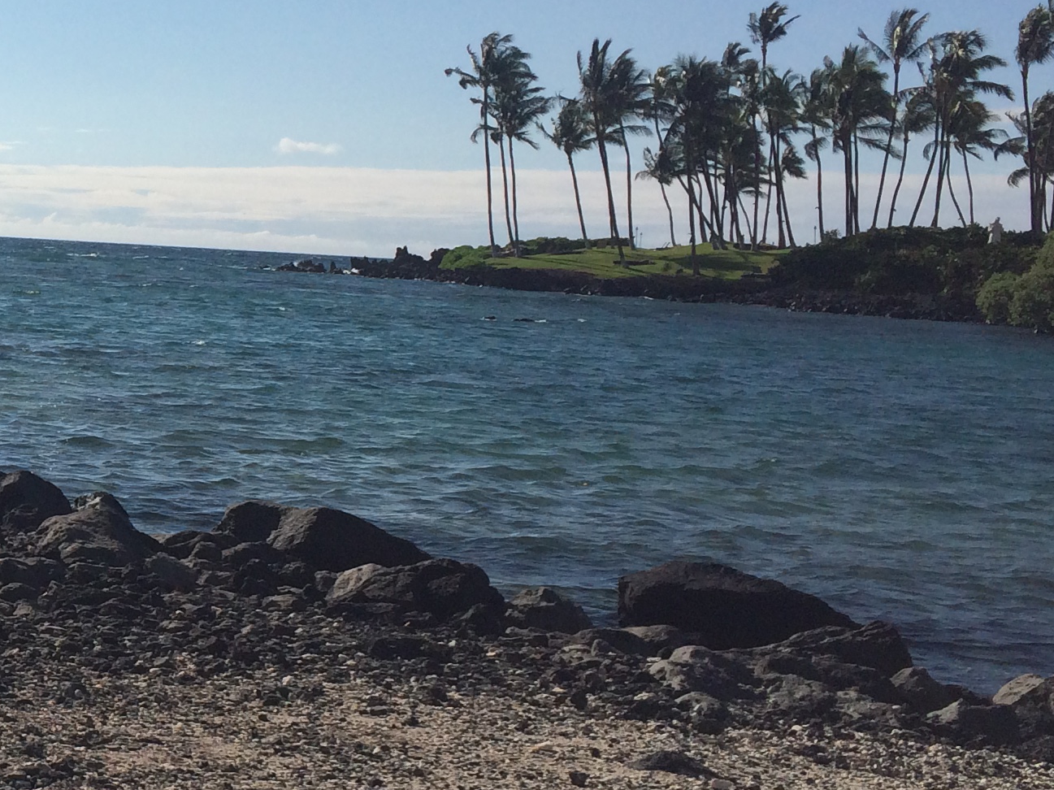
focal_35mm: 73
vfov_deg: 20.2
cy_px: 415
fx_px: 2222
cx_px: -163
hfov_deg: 24.5
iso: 32
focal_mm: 4.15
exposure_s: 1/5882
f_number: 2.2
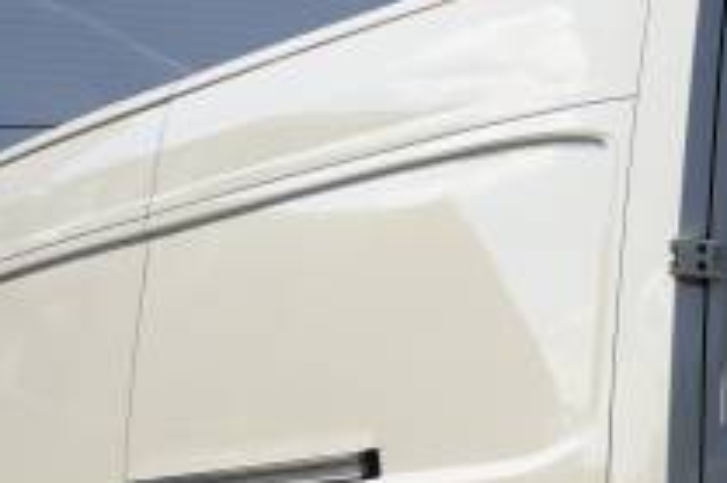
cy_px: 546
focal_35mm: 158
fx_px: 3179
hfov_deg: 12.9
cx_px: 720
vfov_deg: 8.6
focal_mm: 51.5
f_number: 5
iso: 100
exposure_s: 1/200
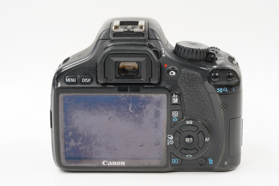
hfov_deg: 22.6
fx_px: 697
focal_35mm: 90
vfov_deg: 15.2
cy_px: 93
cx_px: 140
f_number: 11
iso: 200
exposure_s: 1/1.6
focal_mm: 90
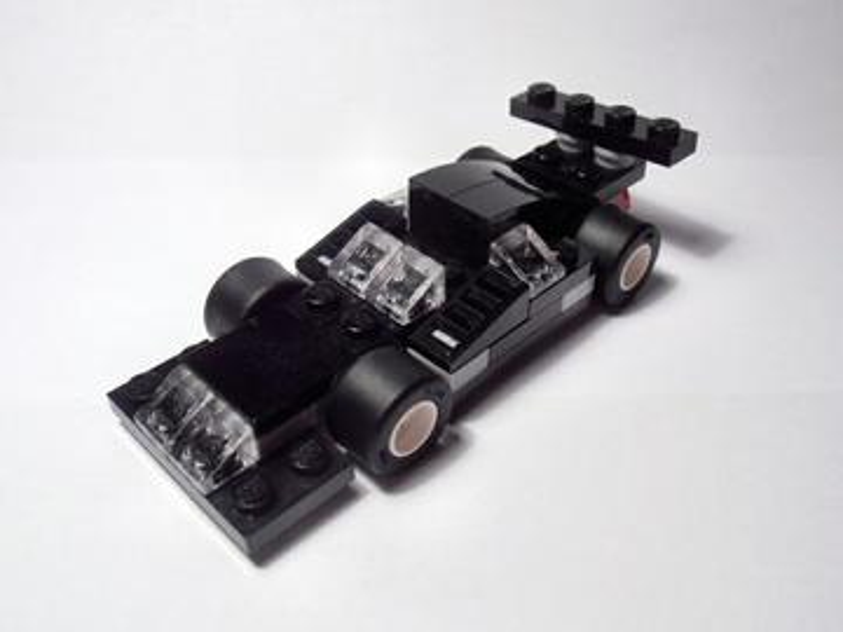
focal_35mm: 37
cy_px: 316
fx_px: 901
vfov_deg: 38.7
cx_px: 422
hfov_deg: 50.1
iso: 80
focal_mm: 6.61
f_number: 3.9
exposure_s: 1/40
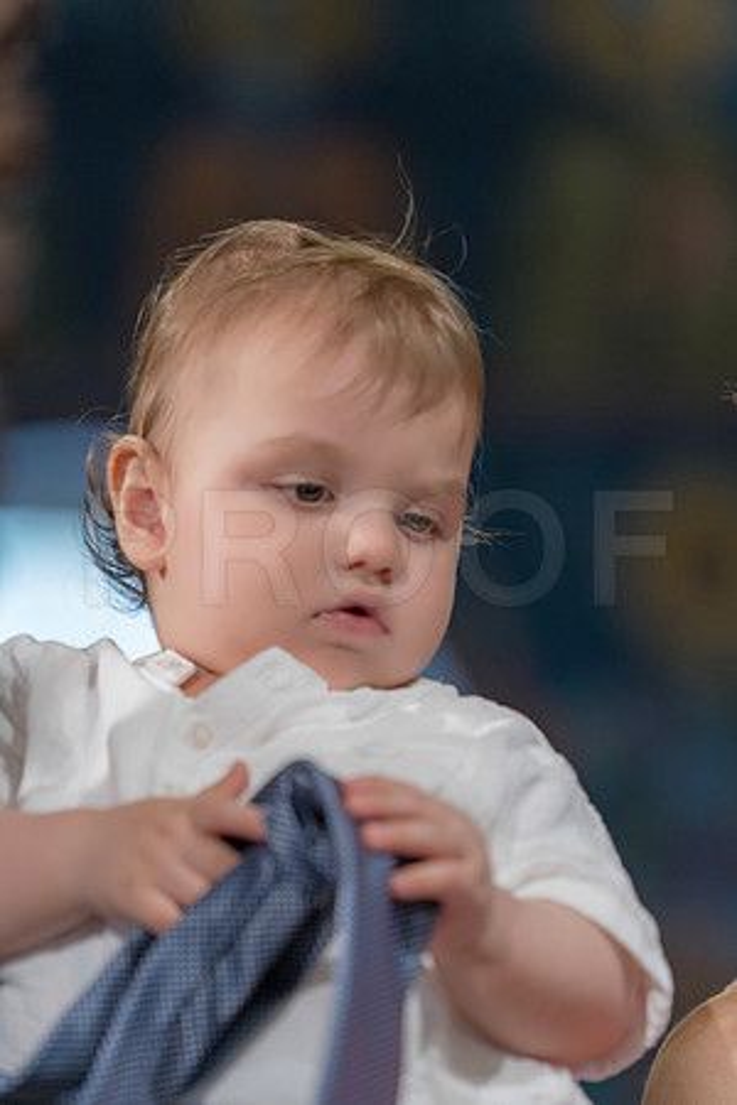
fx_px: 6141
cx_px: 368
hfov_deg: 6.9
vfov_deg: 10.3
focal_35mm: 200
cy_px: 552
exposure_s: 1/160
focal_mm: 200
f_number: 4
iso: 1000
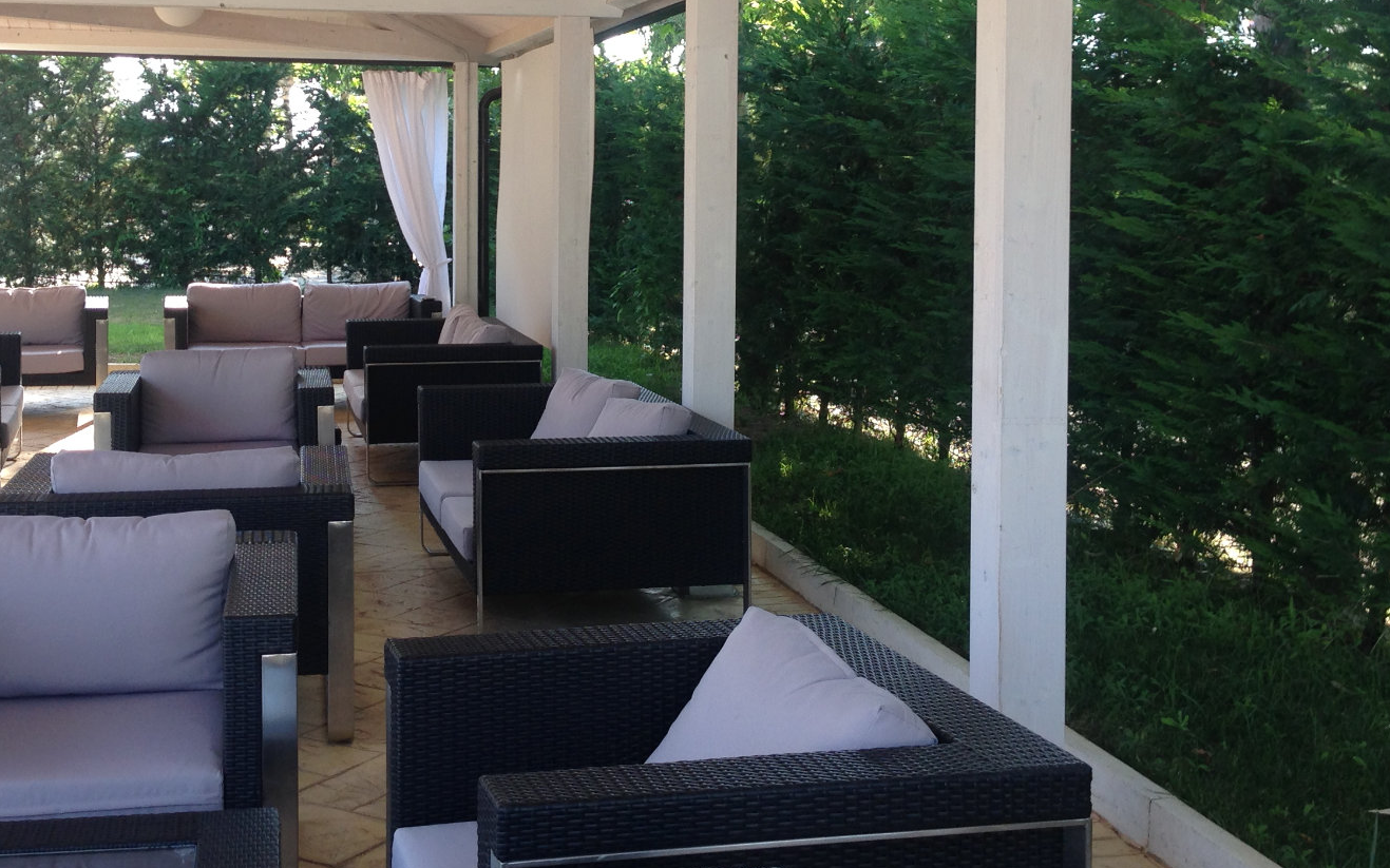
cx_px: 548
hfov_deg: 39.4
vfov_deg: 25.1
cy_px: 224
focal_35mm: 51
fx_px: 1932
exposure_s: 1/151
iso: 50
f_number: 2.4
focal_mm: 4.12
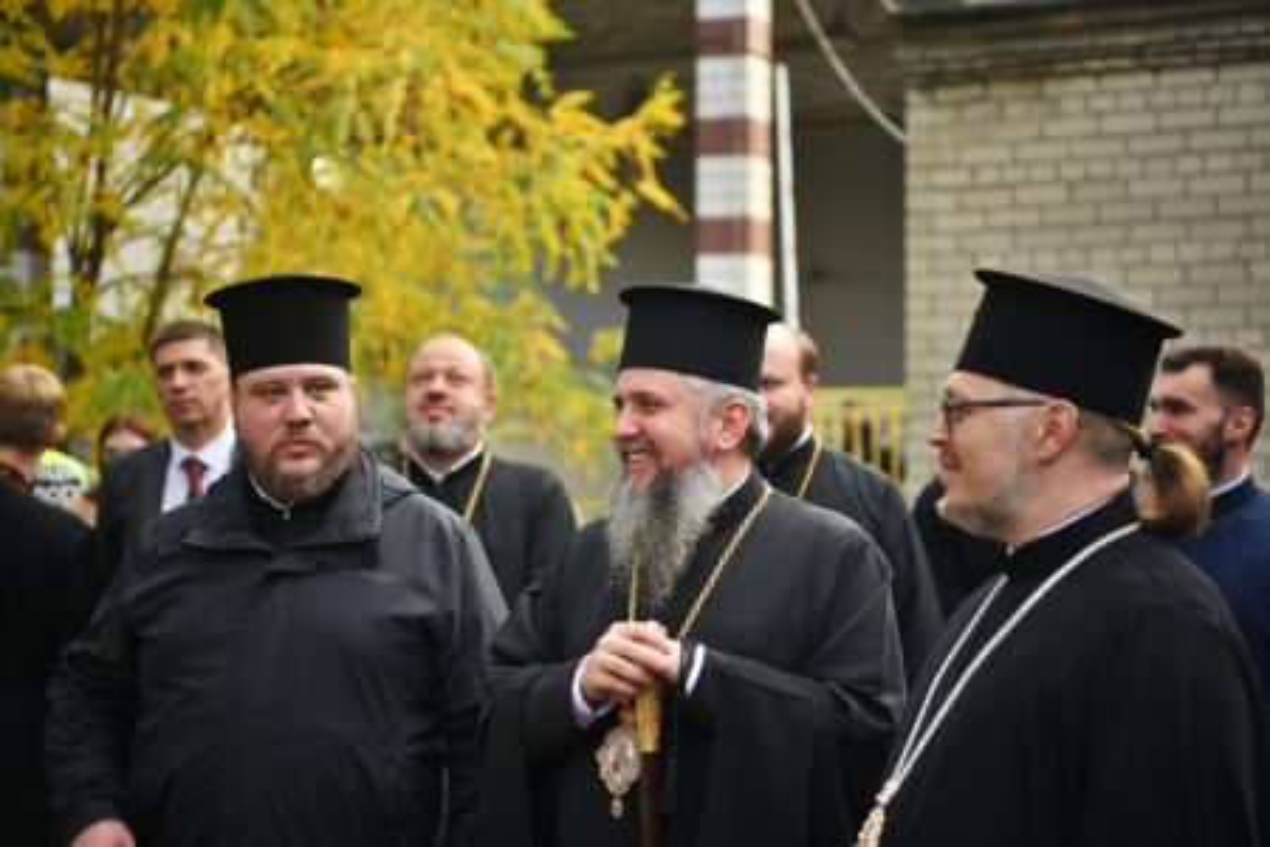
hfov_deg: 28.8
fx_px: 2469
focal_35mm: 70
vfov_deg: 19.5
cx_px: 635
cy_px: 424
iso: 160
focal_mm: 70
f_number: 2.8
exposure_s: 1/160
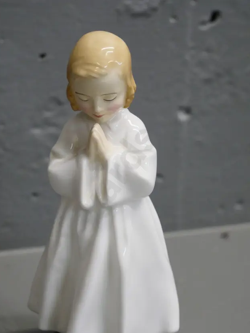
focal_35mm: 86
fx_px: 828
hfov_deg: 17.2
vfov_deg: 22.7
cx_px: 97
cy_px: 204
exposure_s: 1/125
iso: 1600
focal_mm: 35
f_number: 5.6
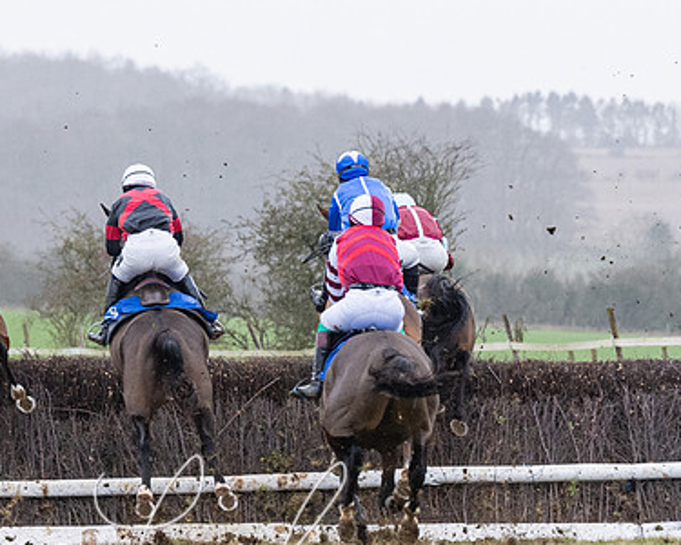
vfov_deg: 2.6
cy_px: 353
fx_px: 11932
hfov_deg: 3.3
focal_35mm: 592
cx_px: 371
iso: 800
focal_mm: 175
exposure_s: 1/1600
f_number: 4
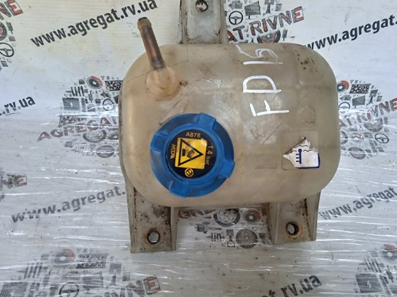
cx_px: 216
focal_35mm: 31
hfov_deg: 58.3
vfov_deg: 45.4
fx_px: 355
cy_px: 138
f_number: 2.2
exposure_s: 1/100
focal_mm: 3.43
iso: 113
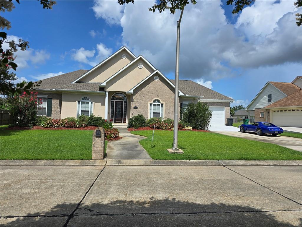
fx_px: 201
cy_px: 114
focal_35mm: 23
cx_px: 151
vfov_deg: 58.9
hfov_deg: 73.9
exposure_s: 1/1283
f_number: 1.7
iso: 12
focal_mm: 6.3
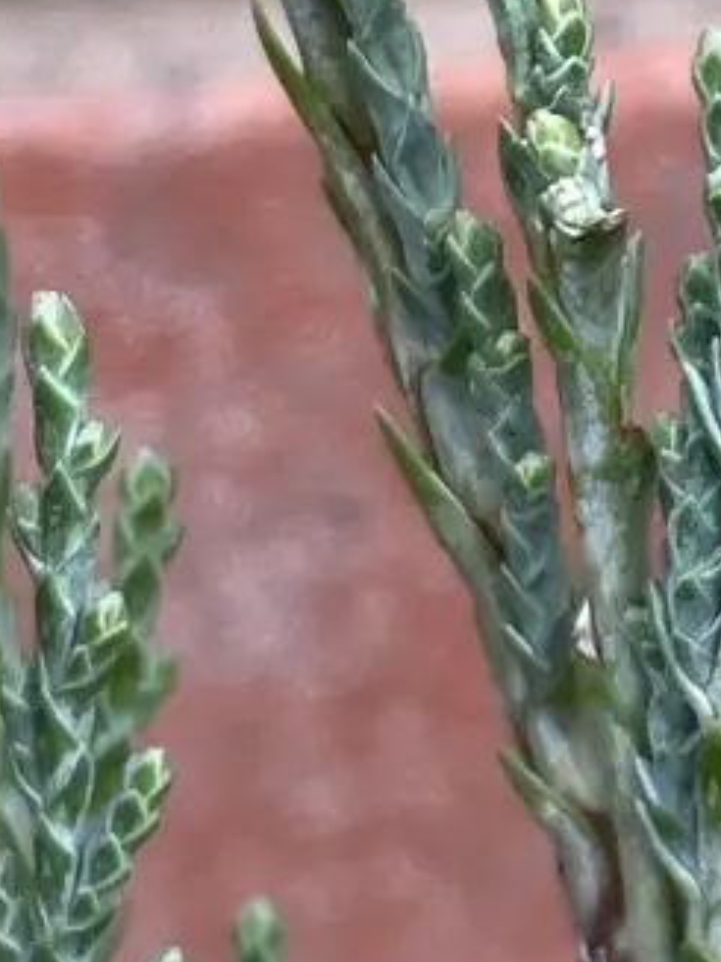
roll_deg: +7.3
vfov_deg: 12.1
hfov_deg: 8.7
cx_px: 1324
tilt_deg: -34.0
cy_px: 150
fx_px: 4530
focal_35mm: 163
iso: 80
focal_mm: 4.2
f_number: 1.6
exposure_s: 1/121
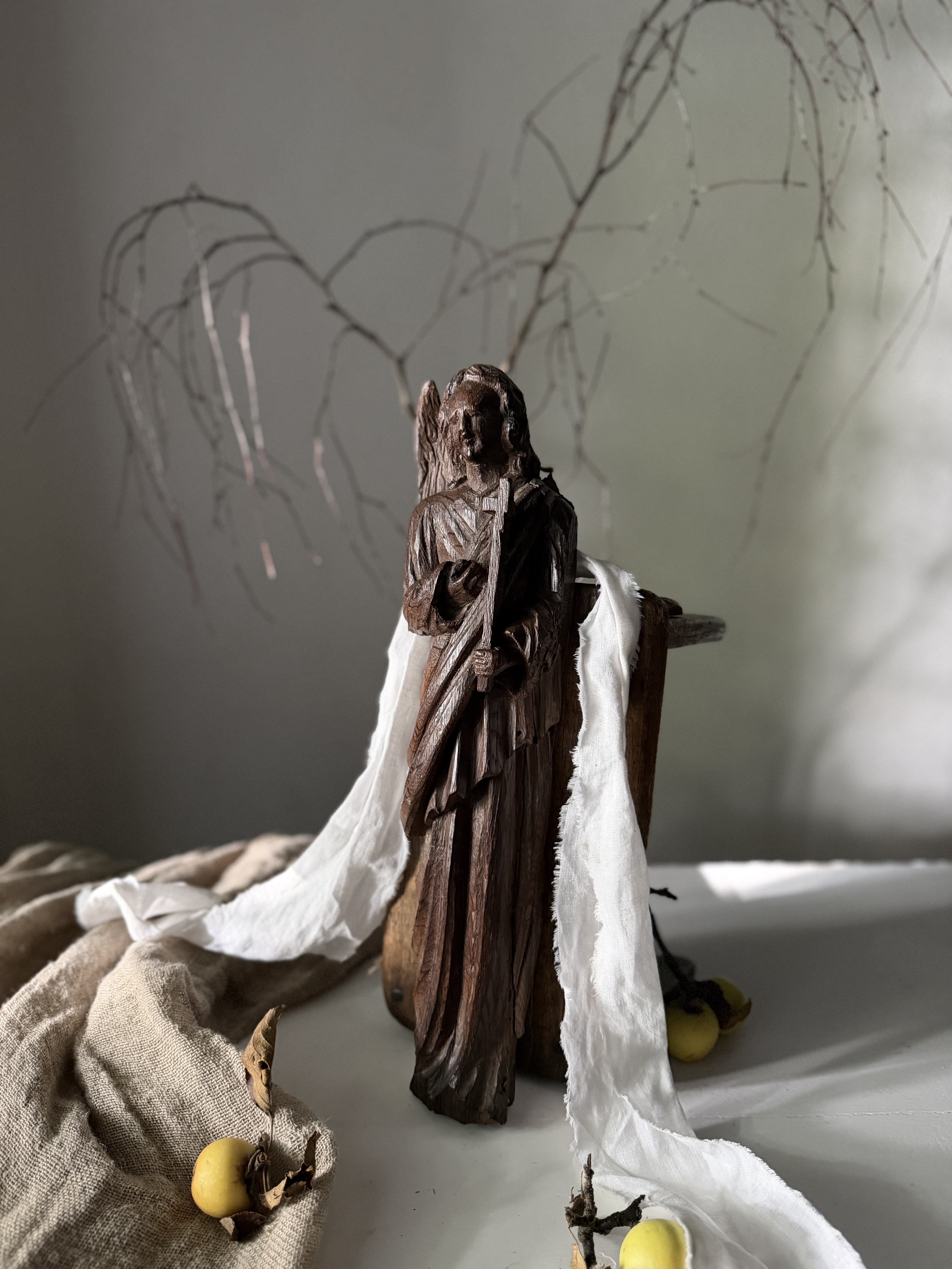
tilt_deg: -11.7
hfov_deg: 56.8
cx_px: 476
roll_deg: +0.2
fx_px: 880
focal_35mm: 24
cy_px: 634
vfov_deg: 71.6
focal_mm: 6.76
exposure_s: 1/60
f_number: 1.78
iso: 640
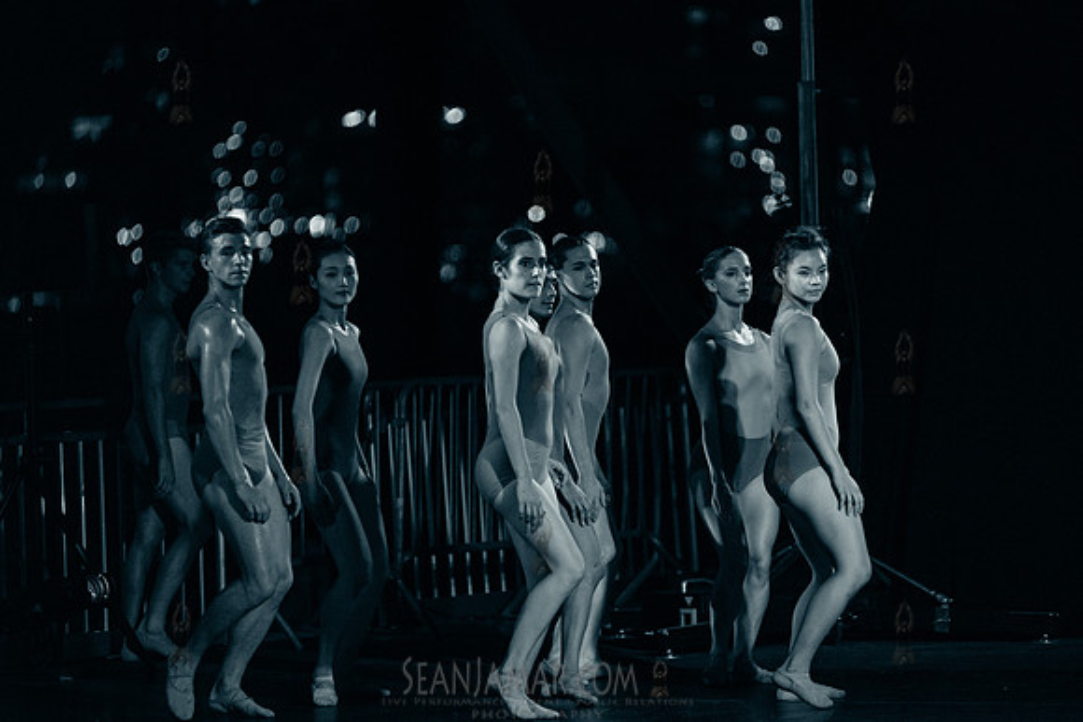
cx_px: 542
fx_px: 6018
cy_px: 361
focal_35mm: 200
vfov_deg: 6.9
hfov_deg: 10.3
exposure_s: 1/640
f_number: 2.8
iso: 4000
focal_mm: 200
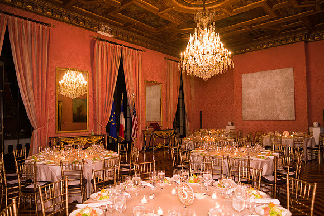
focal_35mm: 24
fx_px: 216
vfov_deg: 53.2
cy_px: 108
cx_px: 162
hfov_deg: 73.7
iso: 1000
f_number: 3.2
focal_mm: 24
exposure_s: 1/60
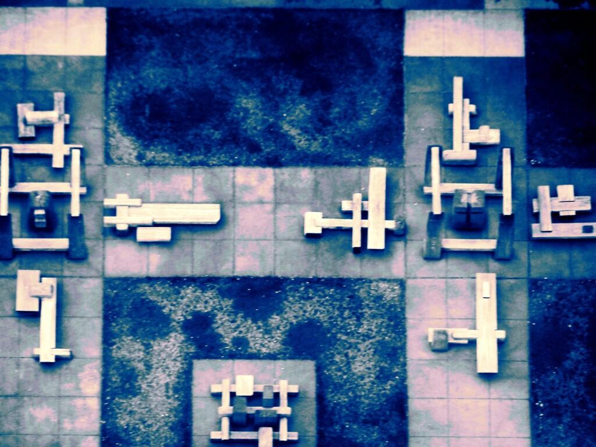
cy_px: 224
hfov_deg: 5.2
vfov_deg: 3.9
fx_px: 6543
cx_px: 298
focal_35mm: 380
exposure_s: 1/125
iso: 80
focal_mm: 63
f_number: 3.7
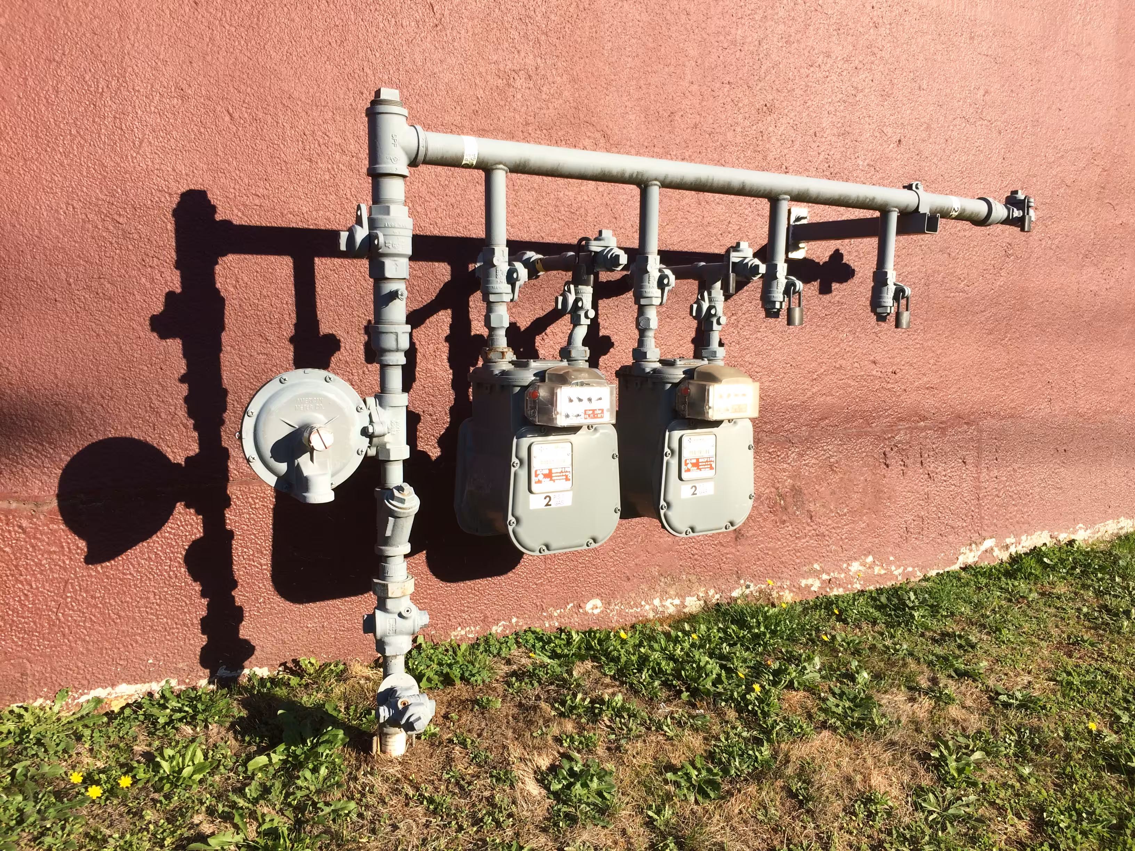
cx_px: 568
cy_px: 426
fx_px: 951
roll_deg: +0.4
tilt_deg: -7.6
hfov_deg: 61.7
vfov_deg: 48.2
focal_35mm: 29
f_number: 2.2
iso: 32
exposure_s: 1/1001
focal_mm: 4.15
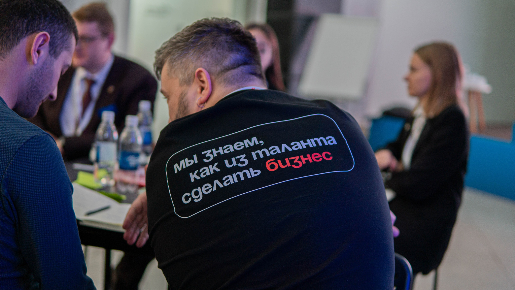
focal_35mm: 47
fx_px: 644
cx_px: 258
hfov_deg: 43.6
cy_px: 145
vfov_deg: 25.4
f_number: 1.4
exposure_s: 1/100
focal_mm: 30
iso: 125
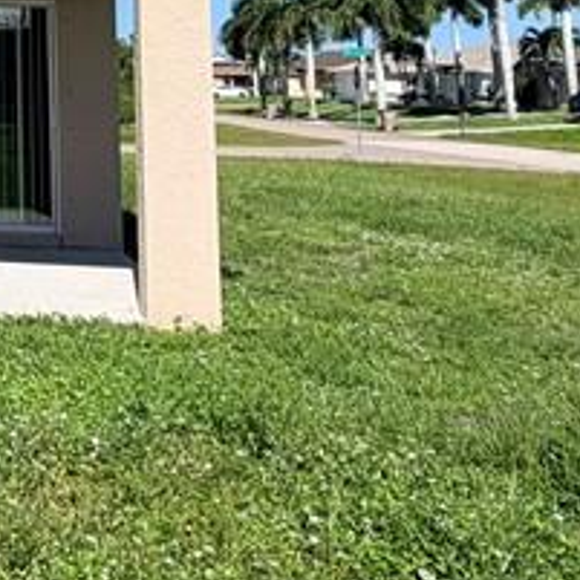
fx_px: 1194
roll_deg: -2.0
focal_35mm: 63
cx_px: -268
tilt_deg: +10.7
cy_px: -127
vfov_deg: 24.6
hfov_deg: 22.7
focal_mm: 2.22
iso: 20
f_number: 2.2
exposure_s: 1/1068
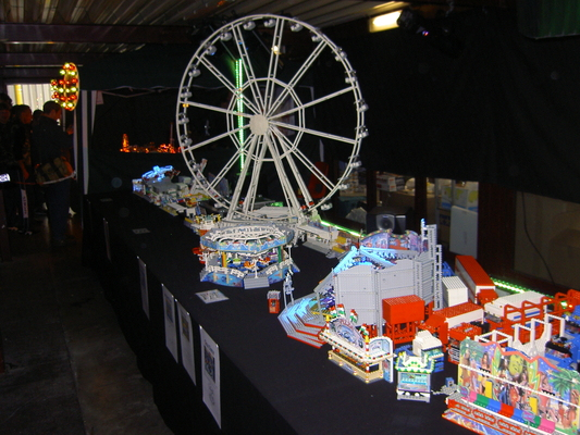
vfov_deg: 41.8
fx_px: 570
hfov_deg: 53.9
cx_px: 290
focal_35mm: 34
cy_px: 218
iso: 100
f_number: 2.8
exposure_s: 1/60
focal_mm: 5.6
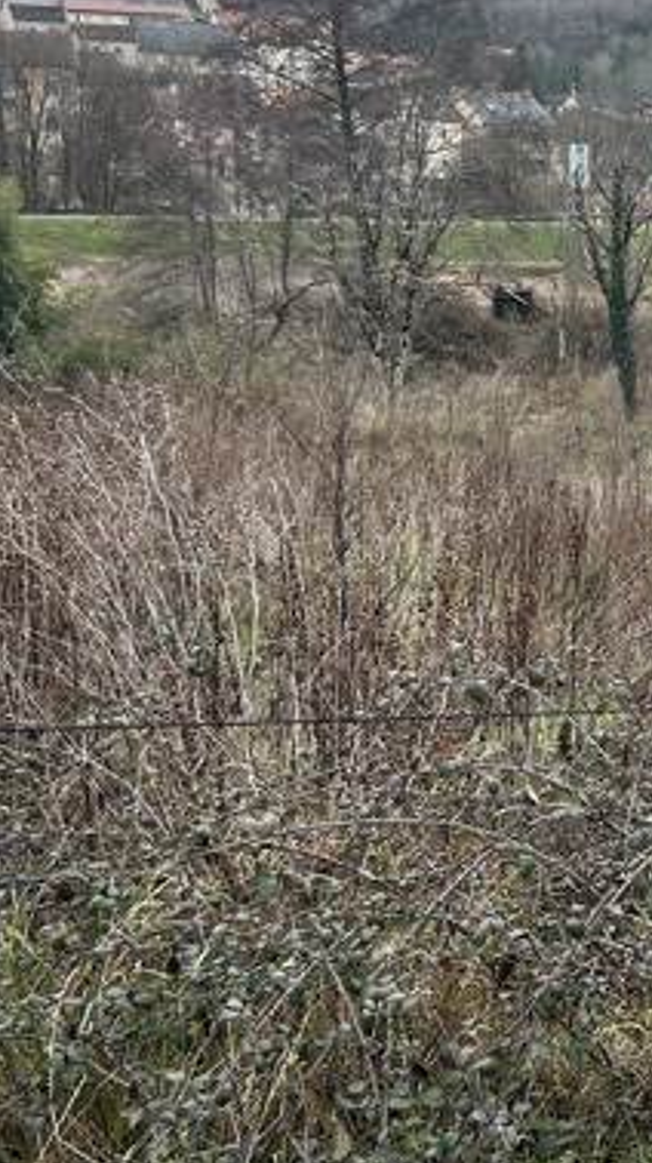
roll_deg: +0.2
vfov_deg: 34.7
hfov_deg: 18.4
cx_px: 880
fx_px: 1848
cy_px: 418
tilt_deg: -6.0
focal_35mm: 60
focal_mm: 5.7
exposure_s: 1/502
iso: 50
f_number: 1.5
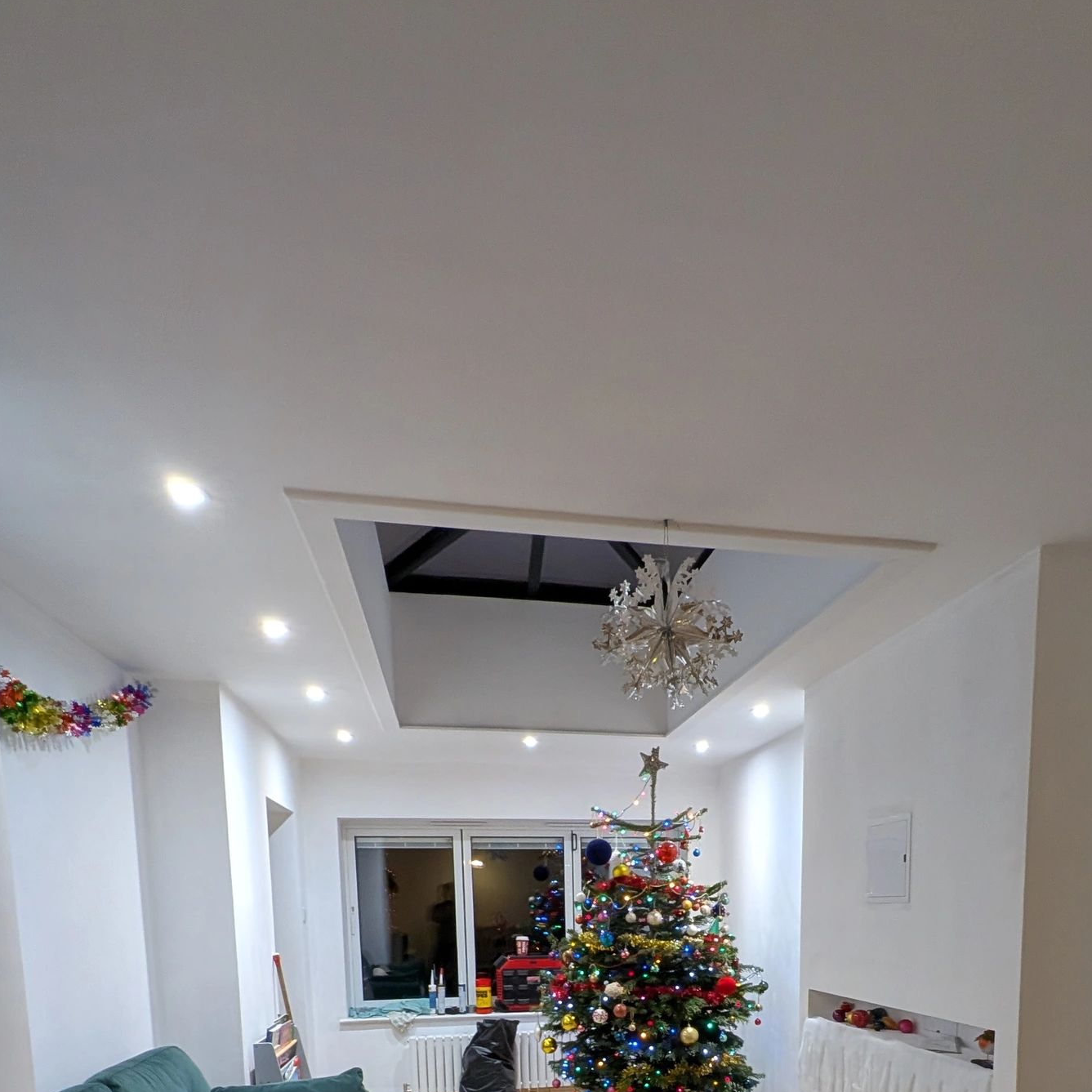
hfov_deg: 69.3
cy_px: 997
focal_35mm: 22
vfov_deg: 58.7
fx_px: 785
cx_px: 624
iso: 211
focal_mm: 1.54
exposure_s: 1/50
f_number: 2.2
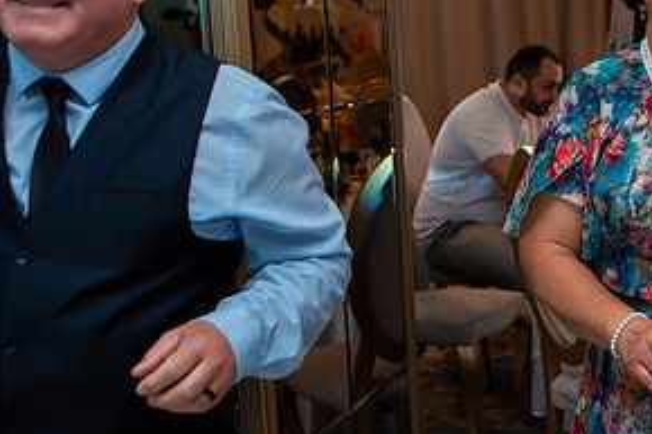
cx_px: 650
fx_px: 1267
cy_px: 143
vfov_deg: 19.4
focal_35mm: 70
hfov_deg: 27.3
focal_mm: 35
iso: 1250
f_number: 3.2
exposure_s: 1/200
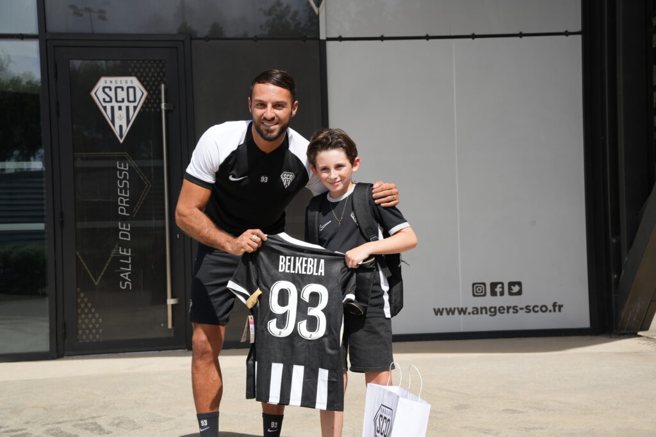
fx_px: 988
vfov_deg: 25.0
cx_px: 328
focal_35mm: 54
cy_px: 218
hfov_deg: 36.7
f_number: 7.1
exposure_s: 1/400
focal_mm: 54.2
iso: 100
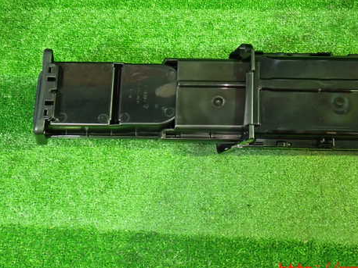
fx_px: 434
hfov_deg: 44.5
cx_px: 221
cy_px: 105
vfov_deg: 34.2
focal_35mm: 42
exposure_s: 1/25
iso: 800
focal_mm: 5.79
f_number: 2.4
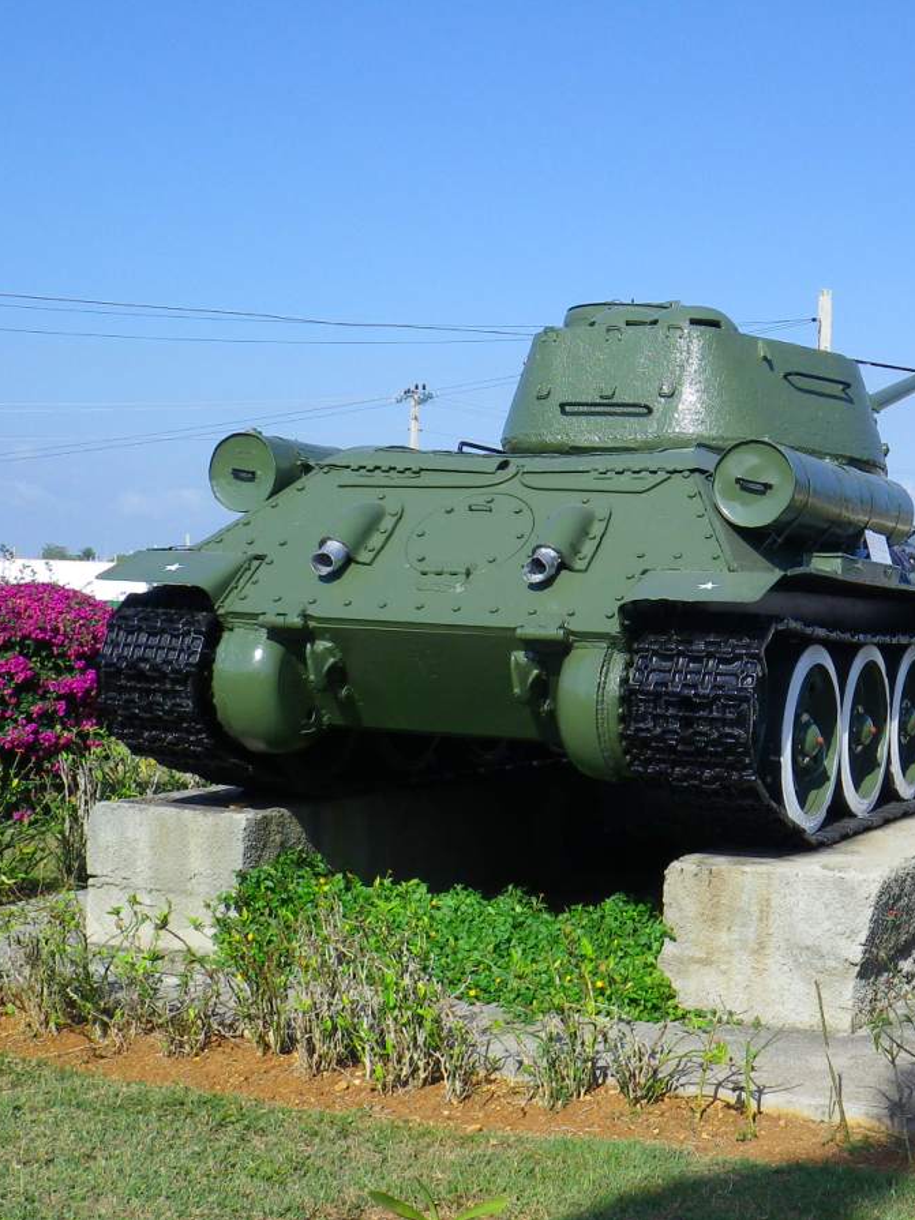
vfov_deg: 34.9
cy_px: 609
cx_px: 746
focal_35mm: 55
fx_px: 1939
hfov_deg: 26.0
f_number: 10
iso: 100
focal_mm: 7.3
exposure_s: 1/100
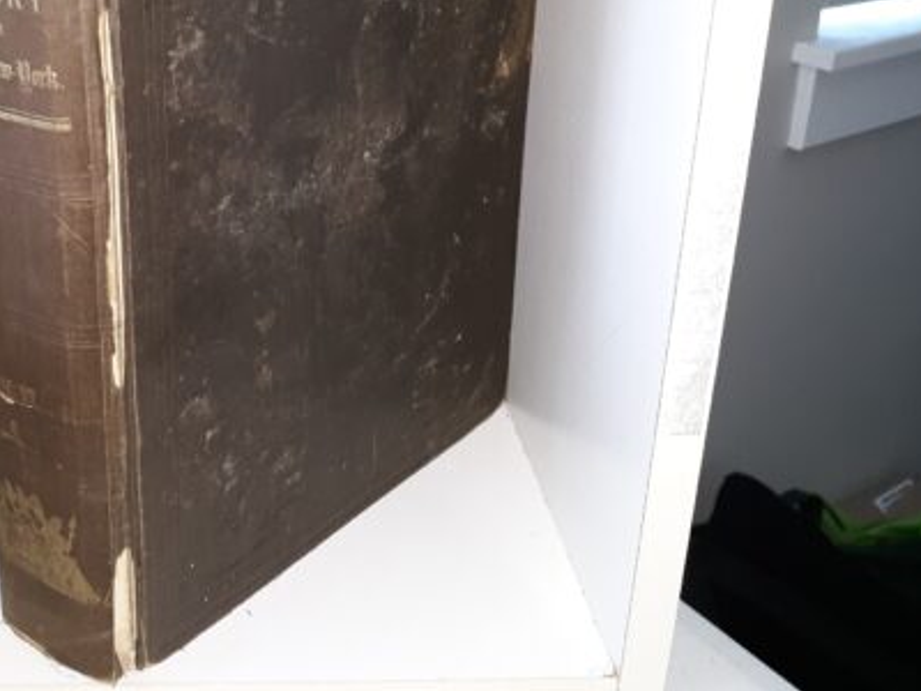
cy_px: 180
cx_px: 244
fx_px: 1117
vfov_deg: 33.7
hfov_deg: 43.5
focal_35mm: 42
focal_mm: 3.7
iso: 50
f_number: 1.7
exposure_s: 1/40
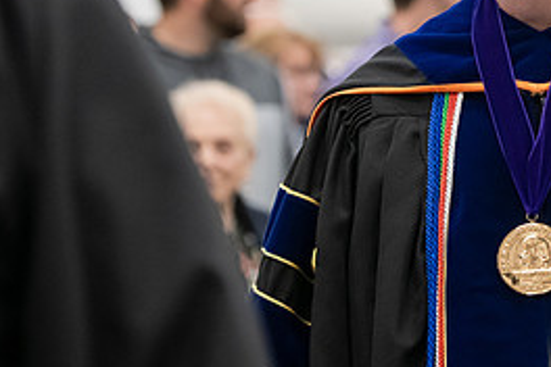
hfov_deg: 9.5
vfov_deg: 6.4
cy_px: 39
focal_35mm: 215
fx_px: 3290
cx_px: 549
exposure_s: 1/200
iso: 3200
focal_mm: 98
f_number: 3.2
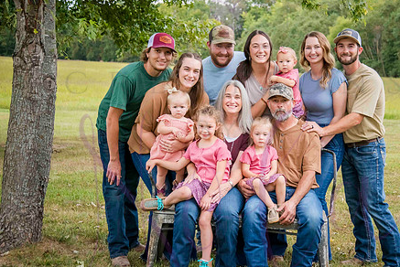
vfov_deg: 19.8
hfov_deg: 29.2
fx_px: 767
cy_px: 128
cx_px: 233
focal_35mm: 69
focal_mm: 52
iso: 400
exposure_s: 1/640
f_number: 4.2
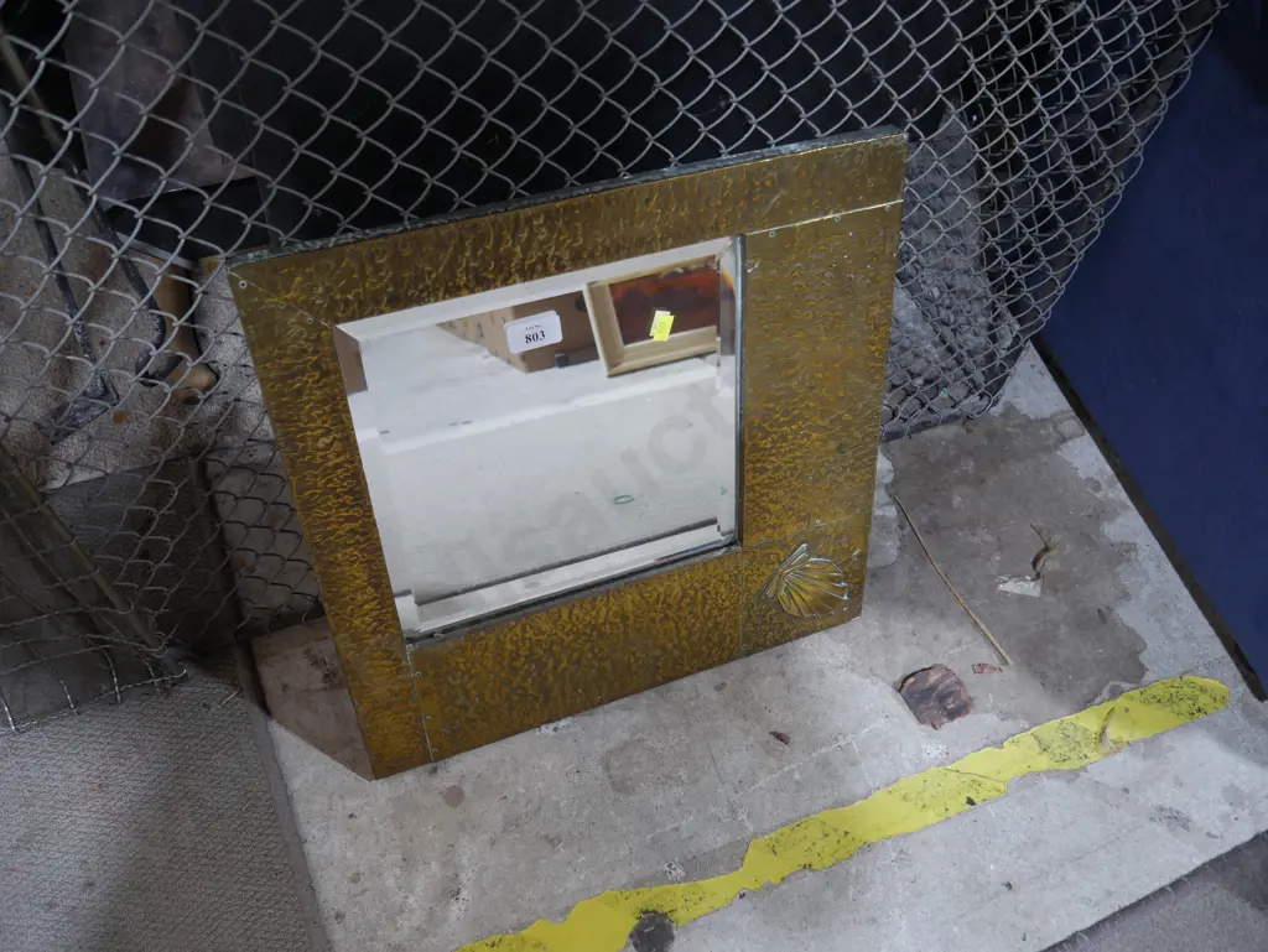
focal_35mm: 32
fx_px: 1173
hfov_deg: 56.8
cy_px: 476
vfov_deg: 44.2
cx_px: 634
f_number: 3.6
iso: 320
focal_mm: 16
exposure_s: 1/60
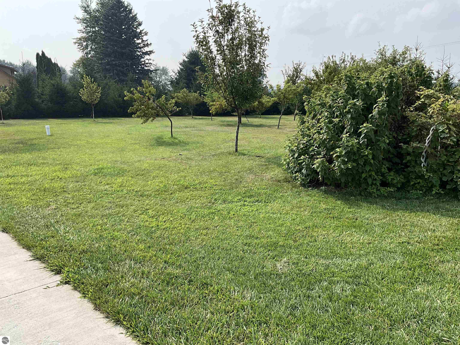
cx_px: 230
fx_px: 385
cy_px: 172
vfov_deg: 48.2
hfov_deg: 61.7
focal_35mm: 29
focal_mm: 3
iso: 25
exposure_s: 1/1250
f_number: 1.8
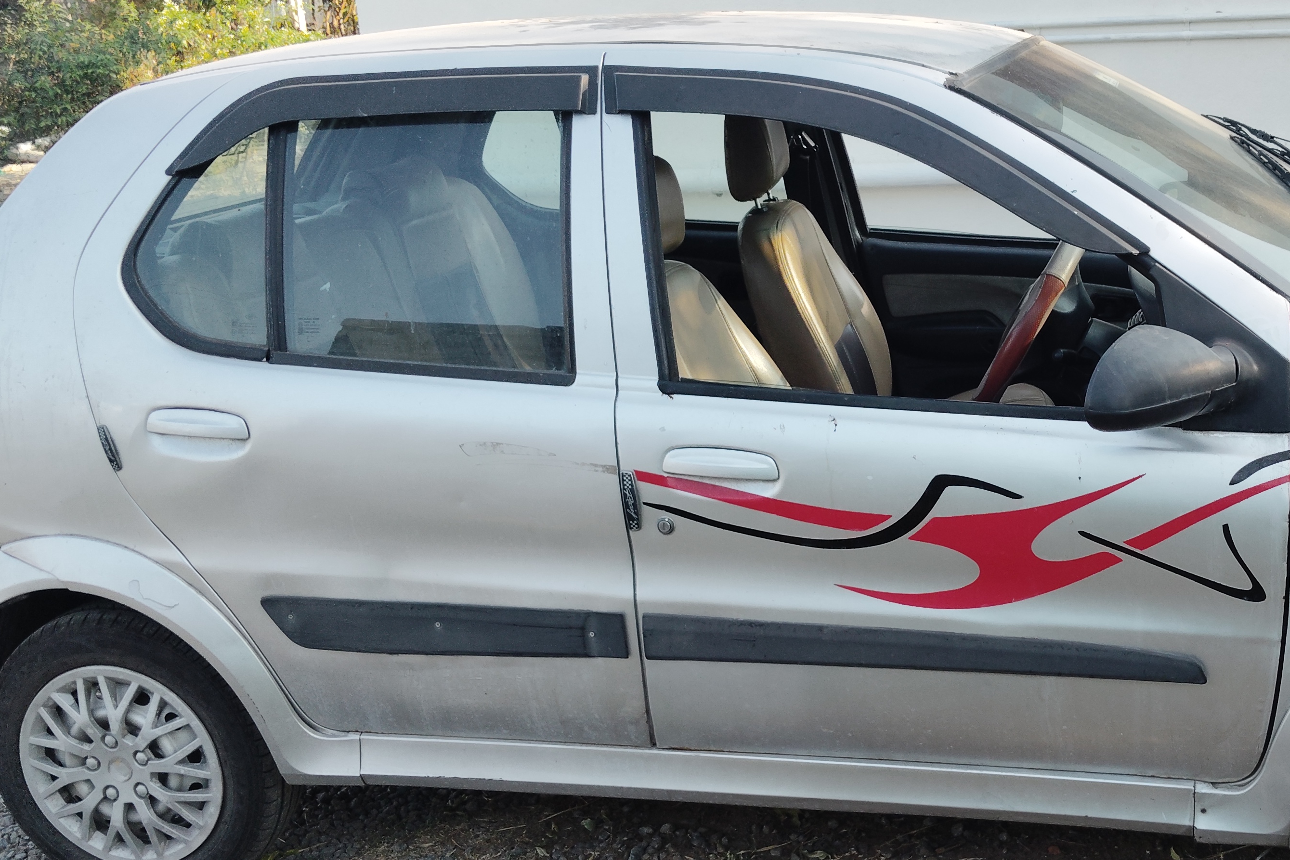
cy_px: 457
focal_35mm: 46
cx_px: 950
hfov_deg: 41.6
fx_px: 1648
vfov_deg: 29.2
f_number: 1.8
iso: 50
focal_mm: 4.25
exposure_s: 1/310
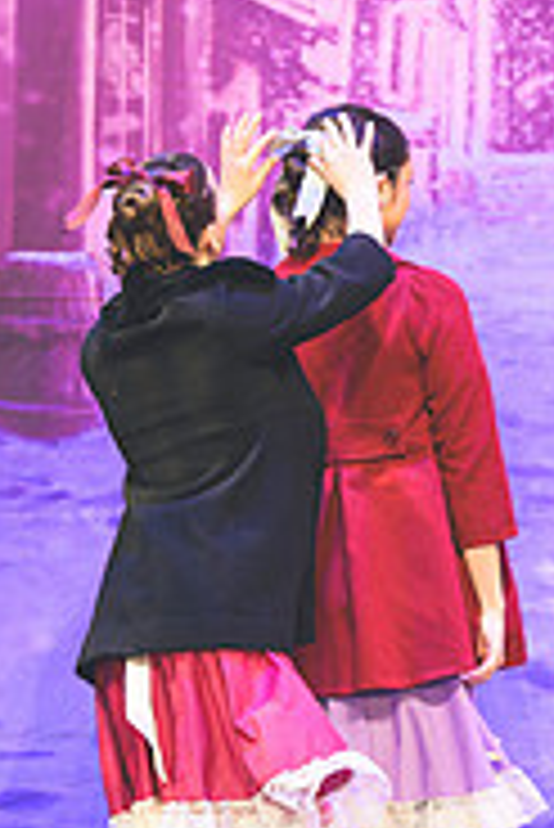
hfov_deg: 1.8
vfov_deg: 2.7
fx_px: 17302
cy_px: 504
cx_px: 297
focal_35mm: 751
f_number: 2.8
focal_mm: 200
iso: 900
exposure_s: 1/400
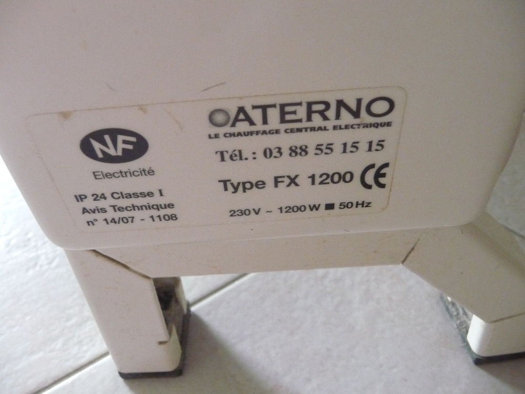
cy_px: 197
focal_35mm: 30
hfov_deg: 60.0
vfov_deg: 46.8
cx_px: 262
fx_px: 455
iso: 800
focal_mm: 5
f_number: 3.4
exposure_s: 1/13
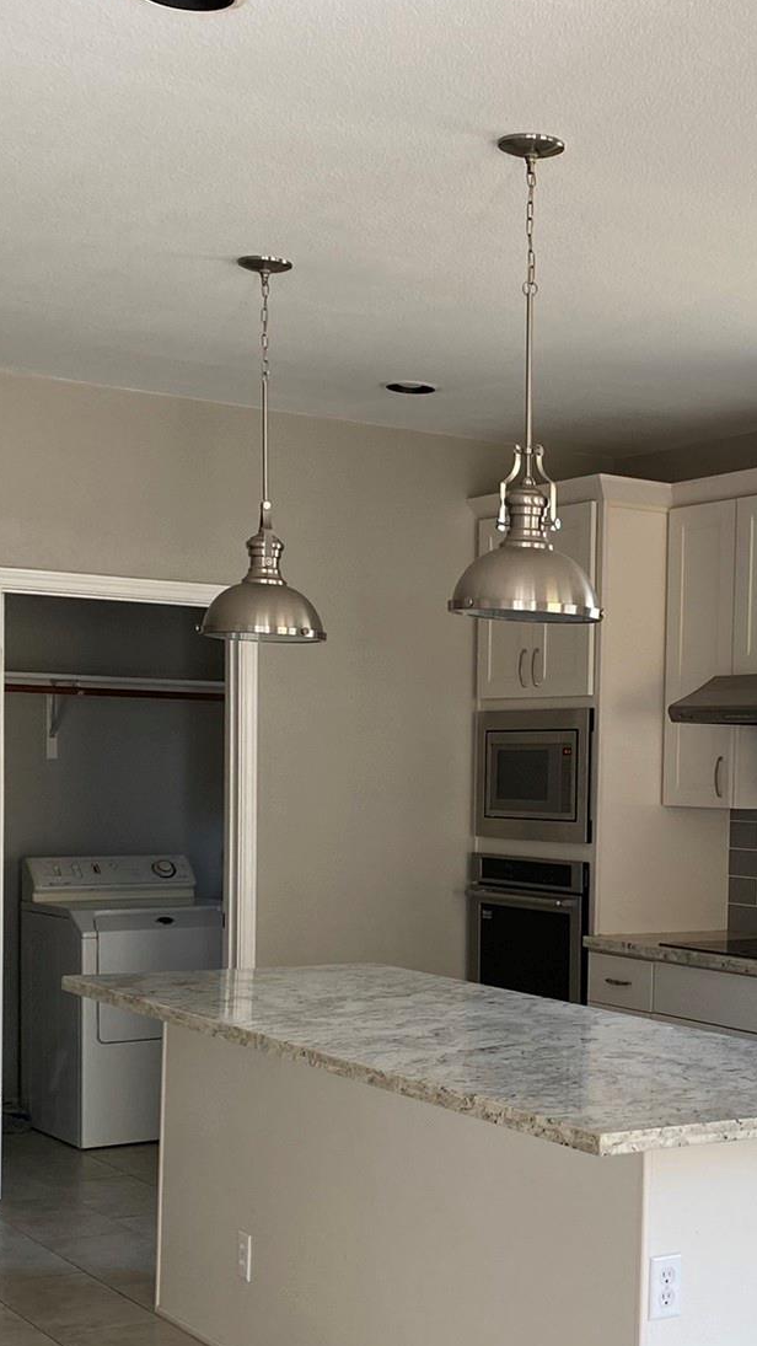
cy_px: 852
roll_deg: -1.9
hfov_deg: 22.1
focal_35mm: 53
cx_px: 681
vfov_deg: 38.9
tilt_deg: -1.1
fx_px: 1891
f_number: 1.8
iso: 100
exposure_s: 1/120
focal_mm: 4.25
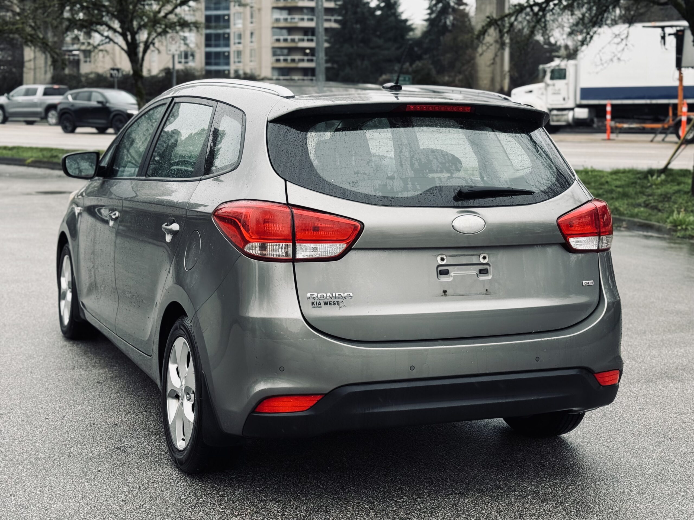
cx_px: 347
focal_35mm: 48
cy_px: 260
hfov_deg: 39.7
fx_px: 962
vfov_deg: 30.3
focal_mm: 6.76
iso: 80
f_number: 1.78
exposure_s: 1/519
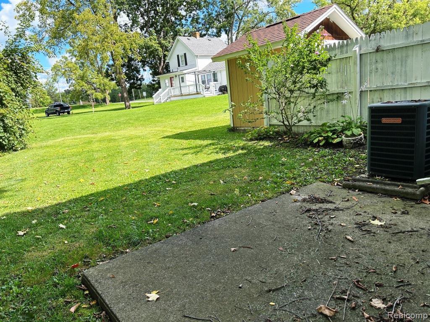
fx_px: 323
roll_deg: +6.5
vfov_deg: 53.1
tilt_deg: -11.3
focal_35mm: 26
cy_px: 161
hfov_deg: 67.3
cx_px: 215
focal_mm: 5.7
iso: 50
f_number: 1.5
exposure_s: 1/974
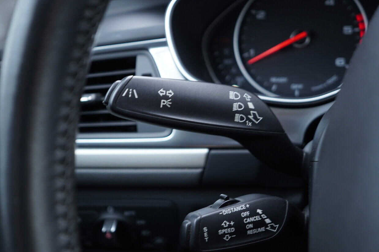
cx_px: 186
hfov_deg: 46.4
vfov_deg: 31.8
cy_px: 146
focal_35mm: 42
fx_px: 442
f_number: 2.8
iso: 400
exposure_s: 1/40
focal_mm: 24
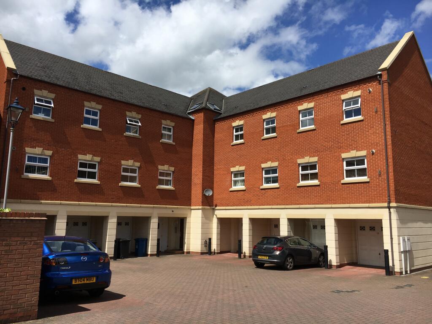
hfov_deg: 61.7
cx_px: 216
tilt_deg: +9.6
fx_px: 362
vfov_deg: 48.2
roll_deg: -0.4
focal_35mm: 29
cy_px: 162
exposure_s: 1/2959
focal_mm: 4.15
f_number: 2.2
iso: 25
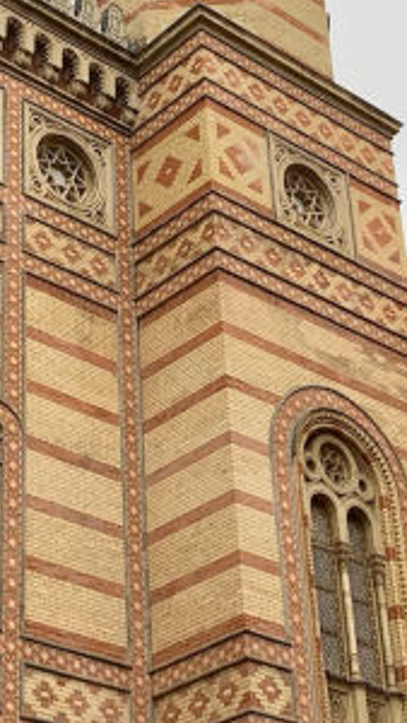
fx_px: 1629
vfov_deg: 25.0
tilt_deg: +32.1
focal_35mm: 85
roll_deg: +2.1
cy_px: 346
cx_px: 135
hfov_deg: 14.2
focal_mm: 4.25
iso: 25
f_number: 1.8
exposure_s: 1/152
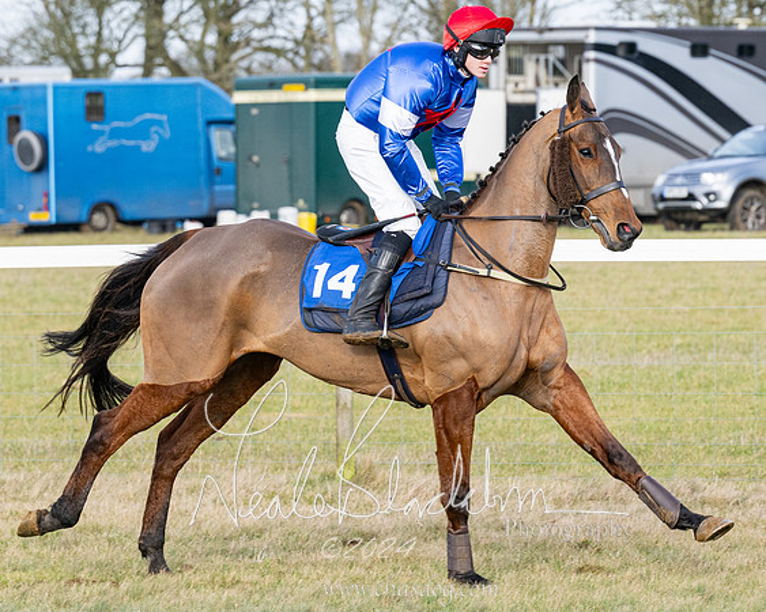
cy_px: 343
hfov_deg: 6.9
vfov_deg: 5.5
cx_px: 455
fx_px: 6338
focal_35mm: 280
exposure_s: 1/1000
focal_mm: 145
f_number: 5
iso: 400
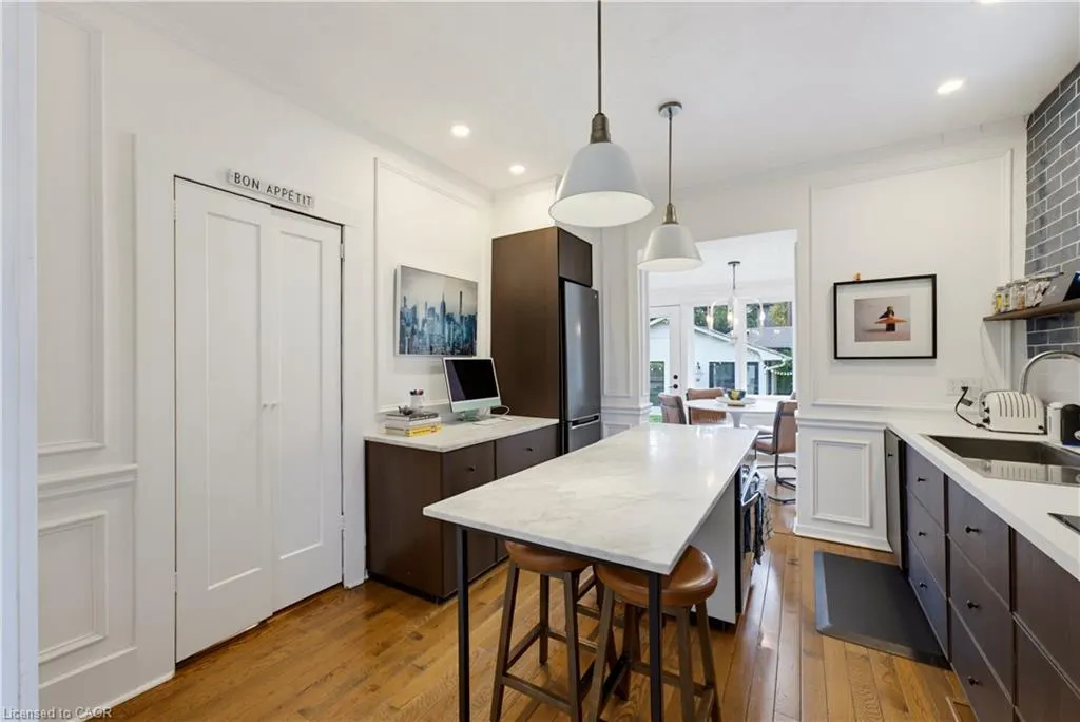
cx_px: 540
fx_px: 420
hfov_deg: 104.2
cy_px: 361
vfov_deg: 81.3
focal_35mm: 14
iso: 800
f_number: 6.3
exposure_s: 1/15
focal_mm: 14
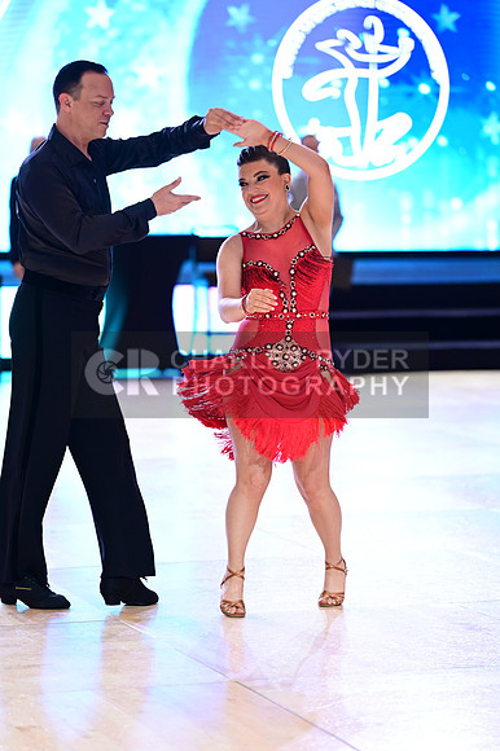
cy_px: 376
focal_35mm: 125
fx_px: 2607
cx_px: 250
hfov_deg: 11.0
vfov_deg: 16.4
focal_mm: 125
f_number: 2.8
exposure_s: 1/320
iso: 2000
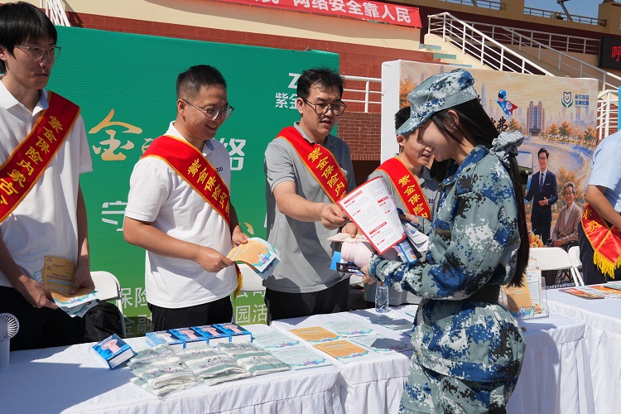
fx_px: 673
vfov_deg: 34.2
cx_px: 310
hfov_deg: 49.6
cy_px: 207
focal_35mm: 39
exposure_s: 1/640
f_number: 7.1
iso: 100
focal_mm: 26
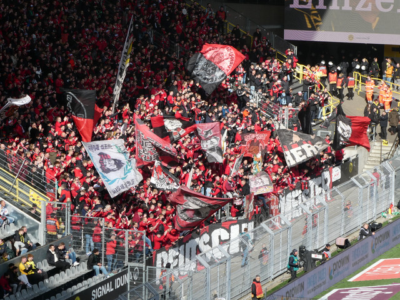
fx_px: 2138
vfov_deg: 8.0
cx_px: 200
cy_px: 150
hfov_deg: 10.7
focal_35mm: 185
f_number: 5.6
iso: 80
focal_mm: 33.2
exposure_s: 1/200
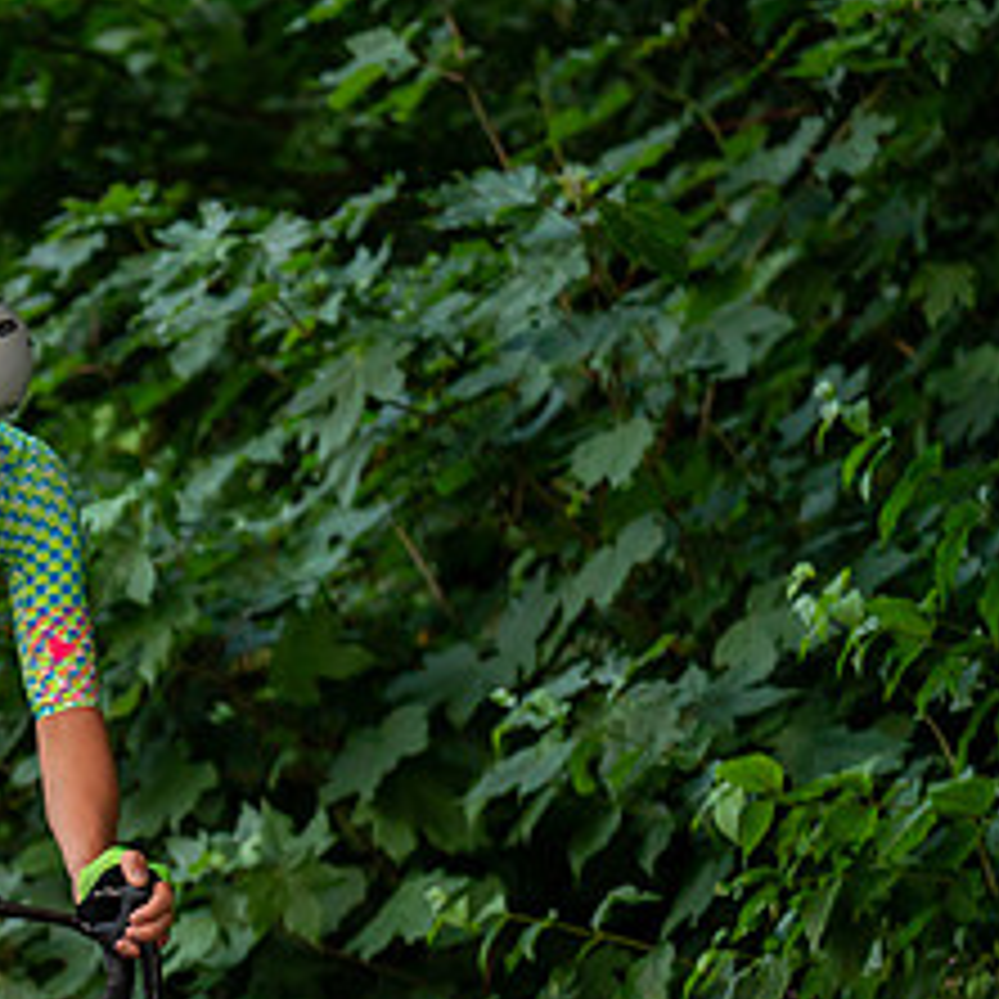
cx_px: -284
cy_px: 821
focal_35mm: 411
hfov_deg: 4.2
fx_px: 13419
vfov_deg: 4.3
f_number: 2.8
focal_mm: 185
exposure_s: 1/1000
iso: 1250
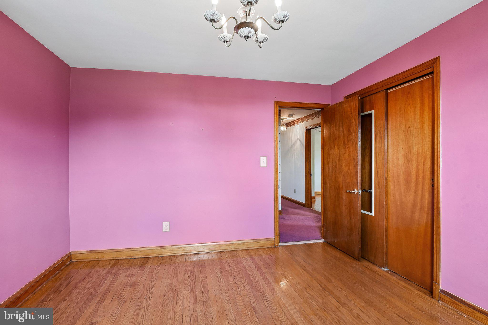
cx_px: 244
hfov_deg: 96.7
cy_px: 162
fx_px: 217
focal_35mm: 16
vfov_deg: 73.7
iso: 400
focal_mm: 16
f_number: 8
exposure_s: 1/13
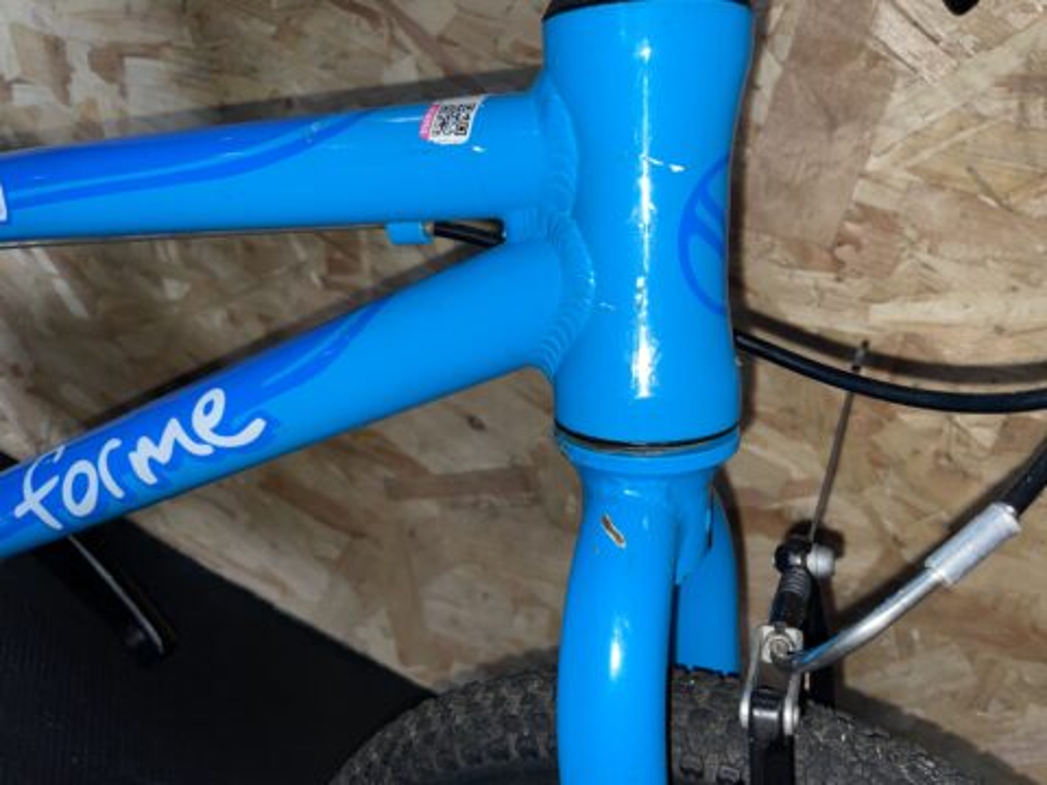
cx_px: 524
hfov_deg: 67.3
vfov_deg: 53.1
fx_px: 786
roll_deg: -16.1
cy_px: 392
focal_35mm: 26
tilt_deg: -26.0
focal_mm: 4.2
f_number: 1.6
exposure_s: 1/42
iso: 32
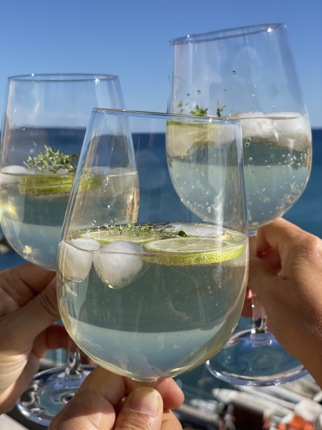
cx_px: 161
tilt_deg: -6.0
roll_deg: +1.1
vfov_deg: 36.8
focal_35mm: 52
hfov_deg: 28.0
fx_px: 645
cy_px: 215
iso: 32
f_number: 2
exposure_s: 1/2994
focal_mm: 6
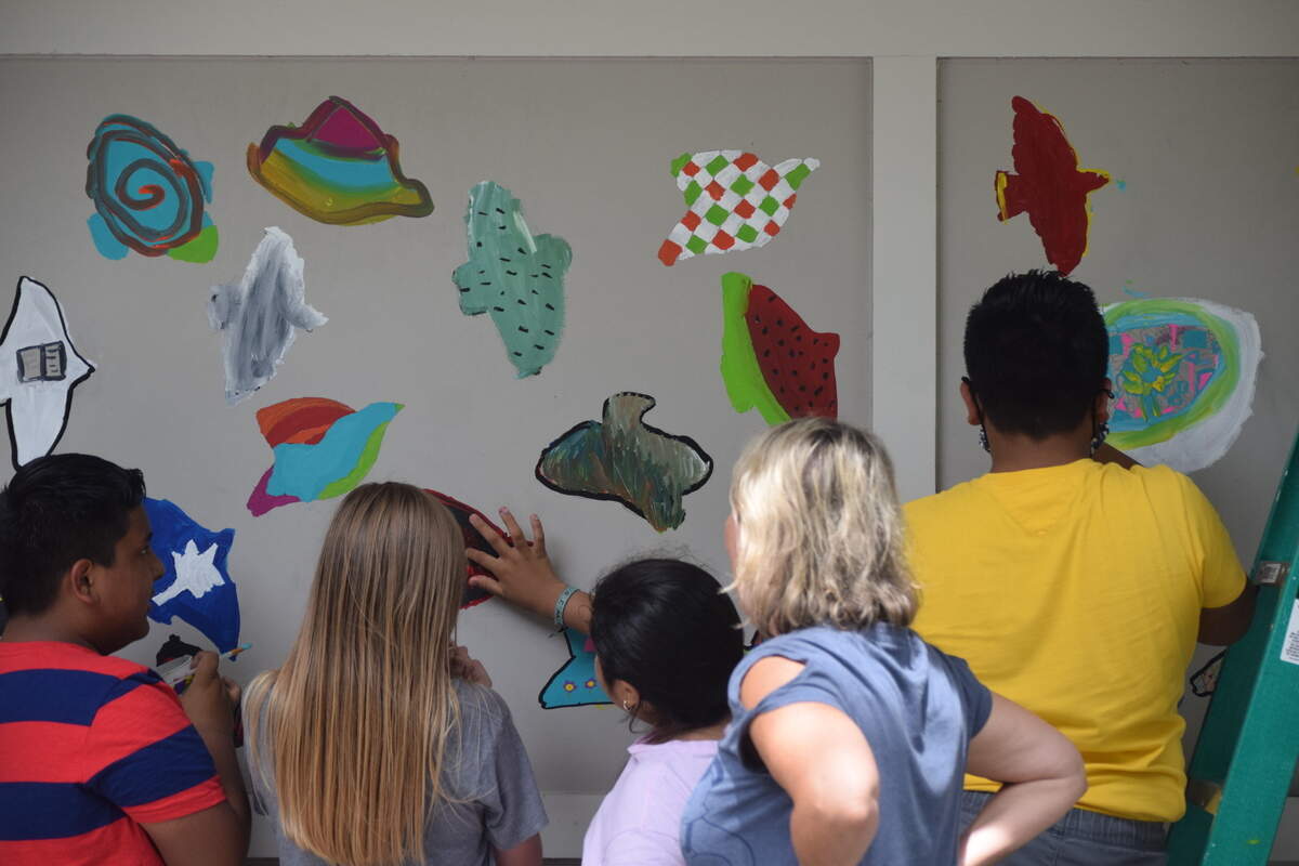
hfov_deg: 18.9
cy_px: 433
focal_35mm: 108
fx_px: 3897
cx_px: 650
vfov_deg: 12.7
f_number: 4.2
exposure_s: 1/1000
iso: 800
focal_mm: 72
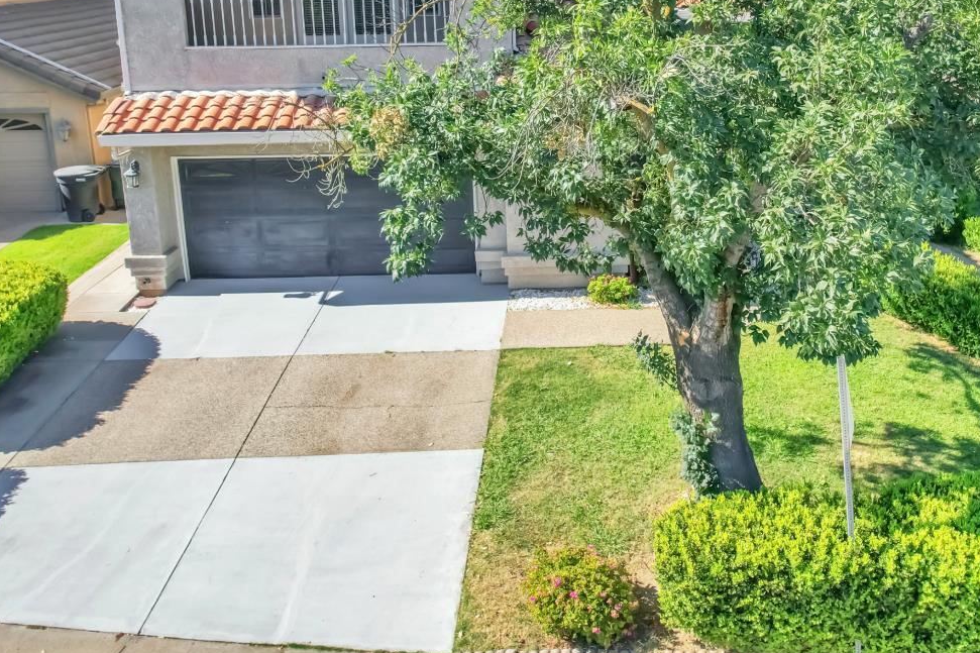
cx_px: 634
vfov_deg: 37.8
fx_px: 925
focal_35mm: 34
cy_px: 152
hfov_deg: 54.9
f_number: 2.8
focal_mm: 8.38
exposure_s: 1/1000
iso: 100
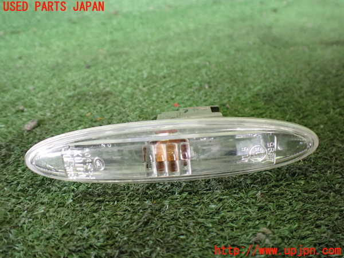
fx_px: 298
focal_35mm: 30
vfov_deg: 46.8
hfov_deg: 60.0
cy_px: 129
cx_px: 172
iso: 800
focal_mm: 5.4
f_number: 2.3
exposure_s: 1/80
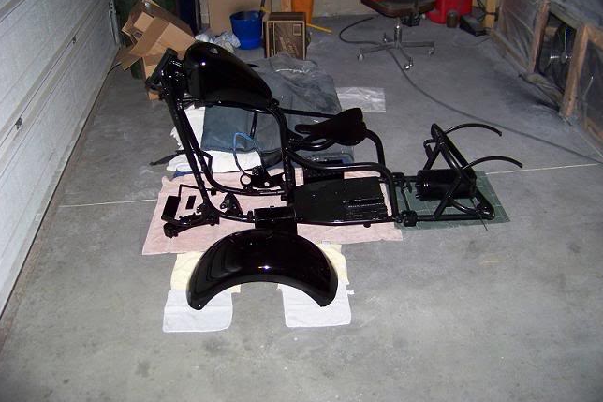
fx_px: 636
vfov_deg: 35.0
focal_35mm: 38
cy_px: 182
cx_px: 302
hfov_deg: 50.7
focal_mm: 5.85
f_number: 2.8
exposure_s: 1/30
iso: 200
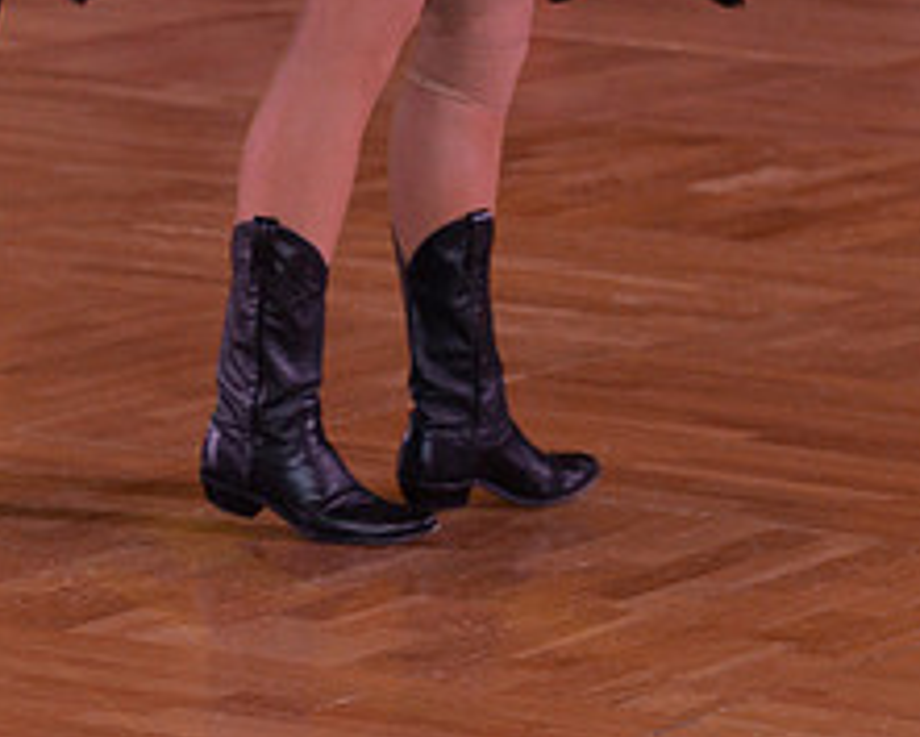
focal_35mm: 332
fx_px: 9044
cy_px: -312
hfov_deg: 5.8
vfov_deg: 4.6
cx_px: 189
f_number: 6.3
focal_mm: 135
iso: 2000
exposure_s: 1/250
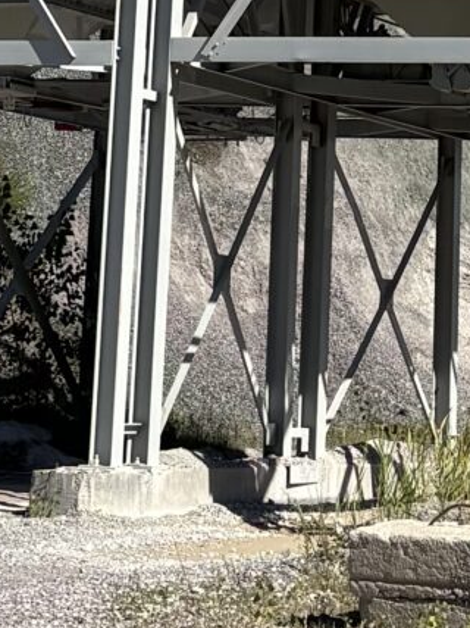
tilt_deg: +15.2
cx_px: 241
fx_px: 2826
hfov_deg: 9.5
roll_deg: -2.3
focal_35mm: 156
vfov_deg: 12.0
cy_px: -344
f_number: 1.6
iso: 50
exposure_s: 1/4065
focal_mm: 5.96
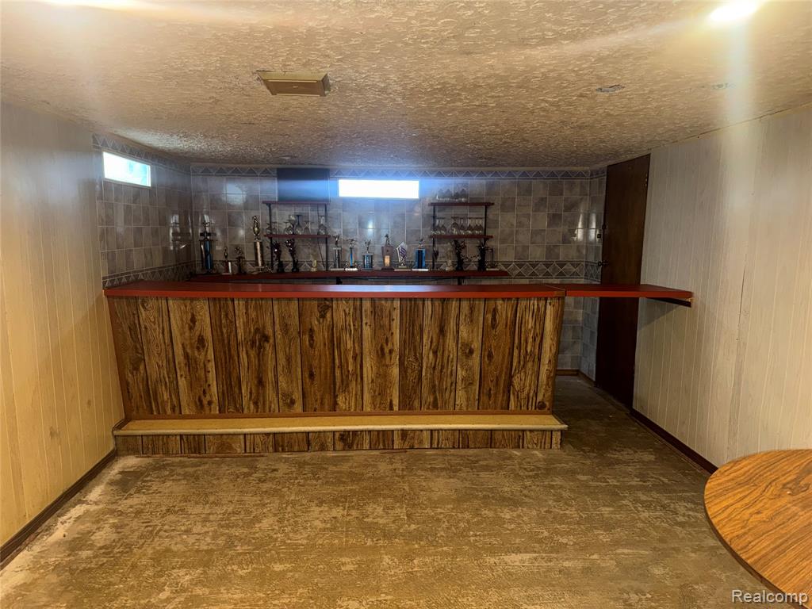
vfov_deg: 56.8
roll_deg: -0.9
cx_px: 406
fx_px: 563
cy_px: 304
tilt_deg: -7.6
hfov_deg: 71.6
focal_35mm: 24
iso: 160
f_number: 1.78
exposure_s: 1/15
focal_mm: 6.76
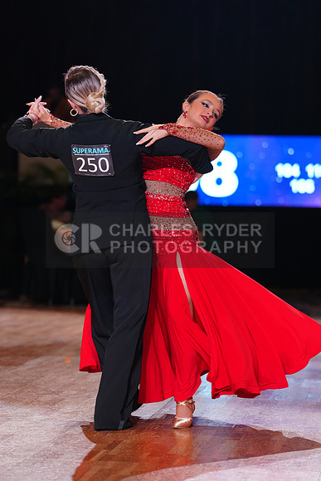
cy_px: 240
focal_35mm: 120
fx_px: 1604
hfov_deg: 11.4
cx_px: 160
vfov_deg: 17.1
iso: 1000
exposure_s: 1/400
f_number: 2.8
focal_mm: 120
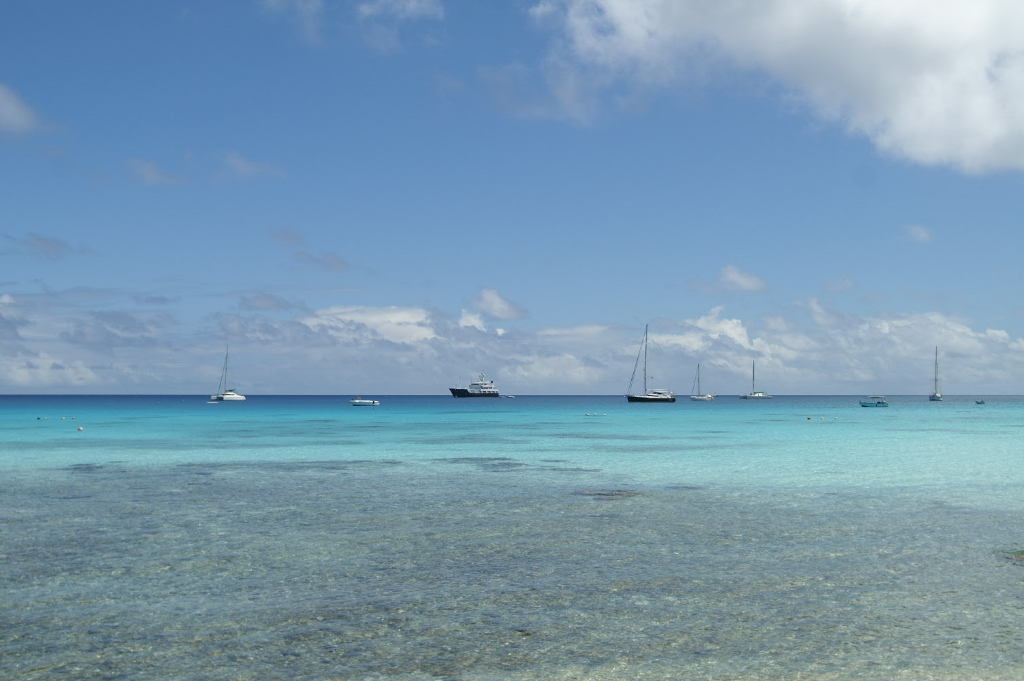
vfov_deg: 31.8
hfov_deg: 46.4
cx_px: 512
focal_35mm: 42
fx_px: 1194
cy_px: 340
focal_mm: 28
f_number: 7.1
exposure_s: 1/1000
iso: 100
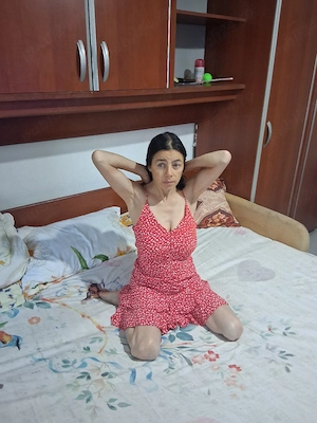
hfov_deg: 53.1
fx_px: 317
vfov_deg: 67.3
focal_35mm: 26
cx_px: 158
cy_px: 212
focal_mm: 3.98
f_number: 1.8
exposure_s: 1/25
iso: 500
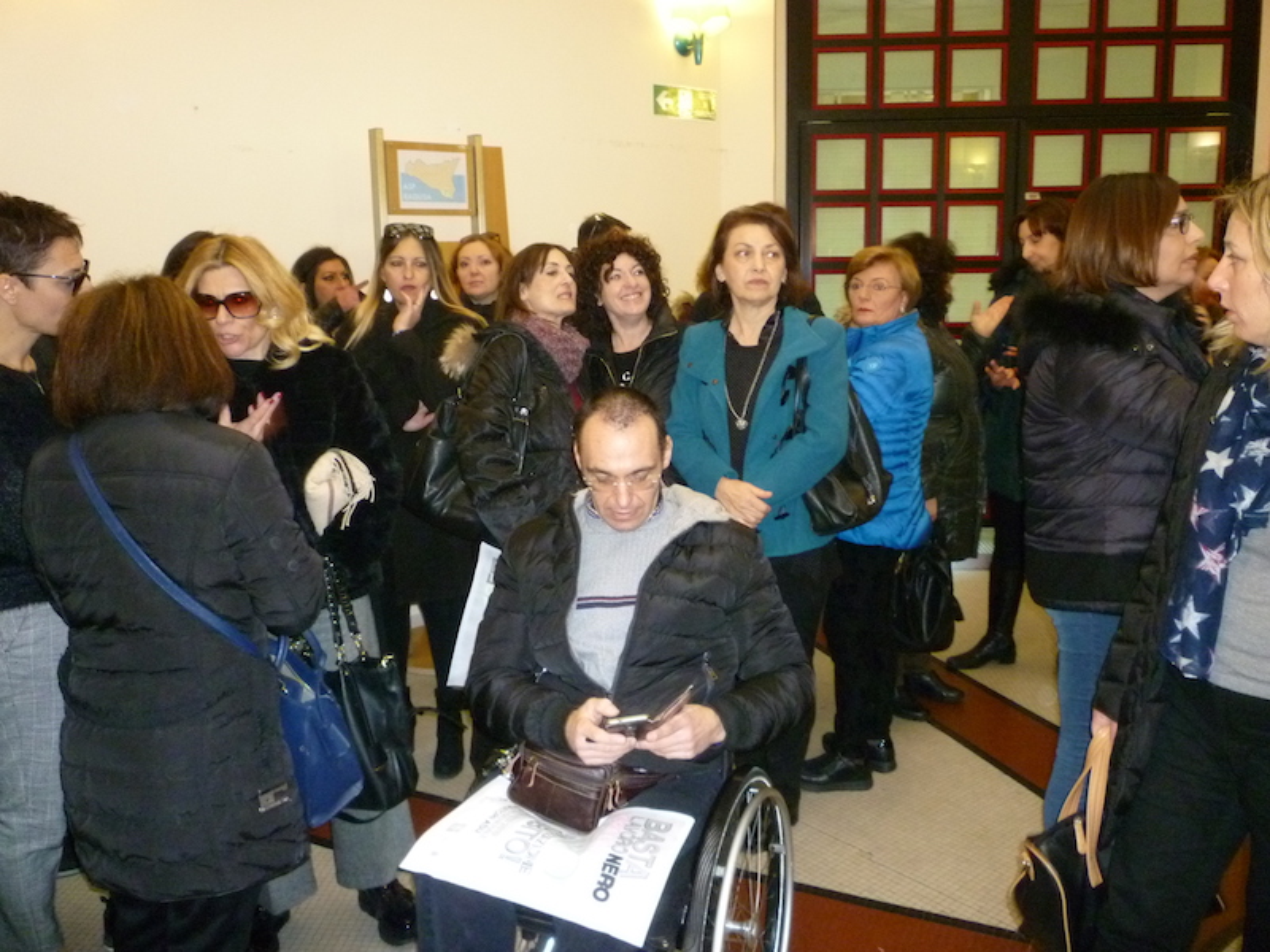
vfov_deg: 48.2
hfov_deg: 61.7
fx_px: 1064
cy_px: 476
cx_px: 635
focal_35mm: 29
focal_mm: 5.2
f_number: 3.3
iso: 500
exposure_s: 1/30
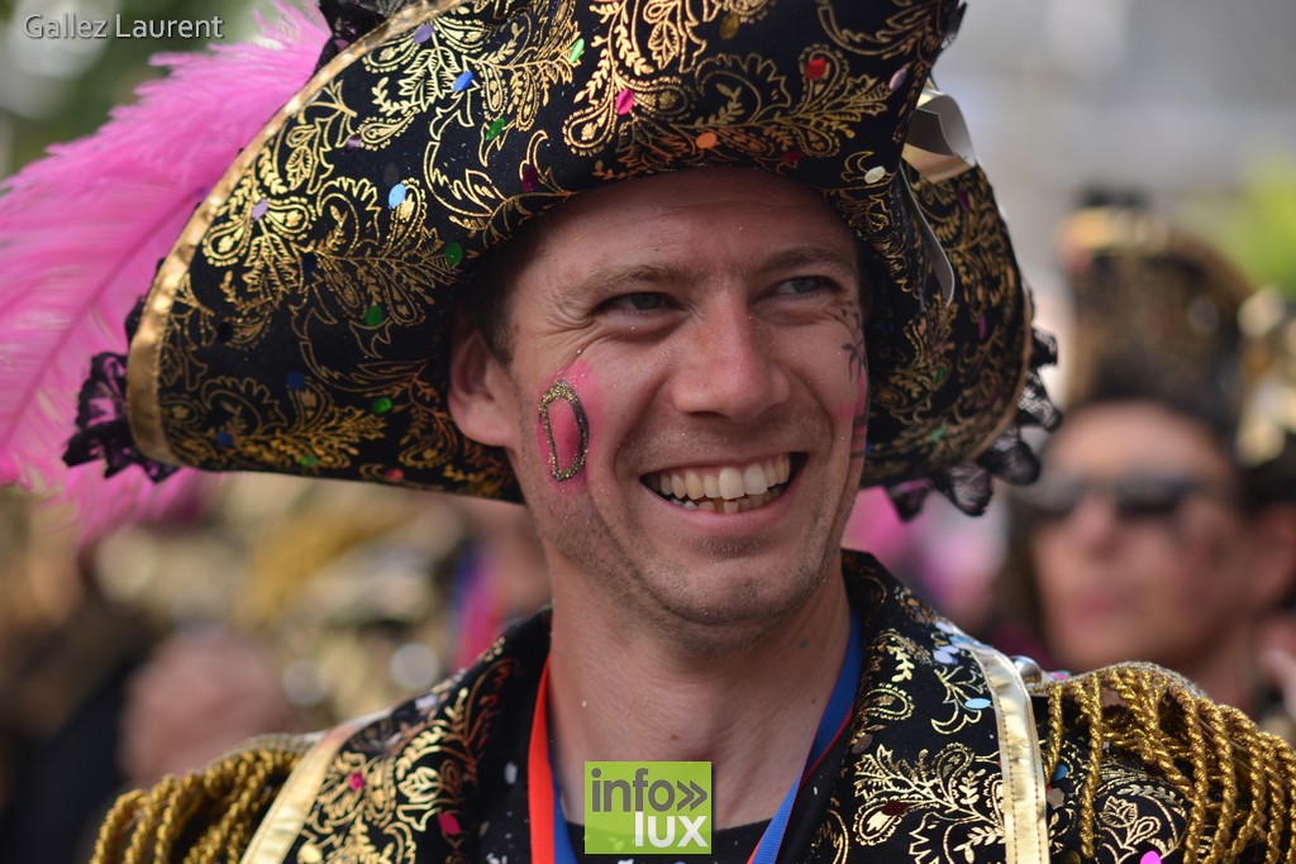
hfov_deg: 14.9
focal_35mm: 138
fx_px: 4968
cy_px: 432
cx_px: 648
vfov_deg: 9.9
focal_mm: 92
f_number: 2.8
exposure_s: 1/400
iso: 100
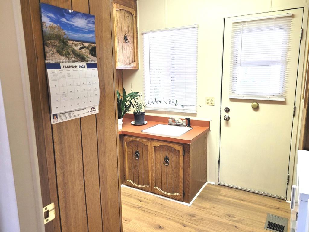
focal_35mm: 26
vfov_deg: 53.1
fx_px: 232
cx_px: 154
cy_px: 116
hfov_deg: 67.3
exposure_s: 1/120
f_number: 1.8
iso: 200
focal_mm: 5.4
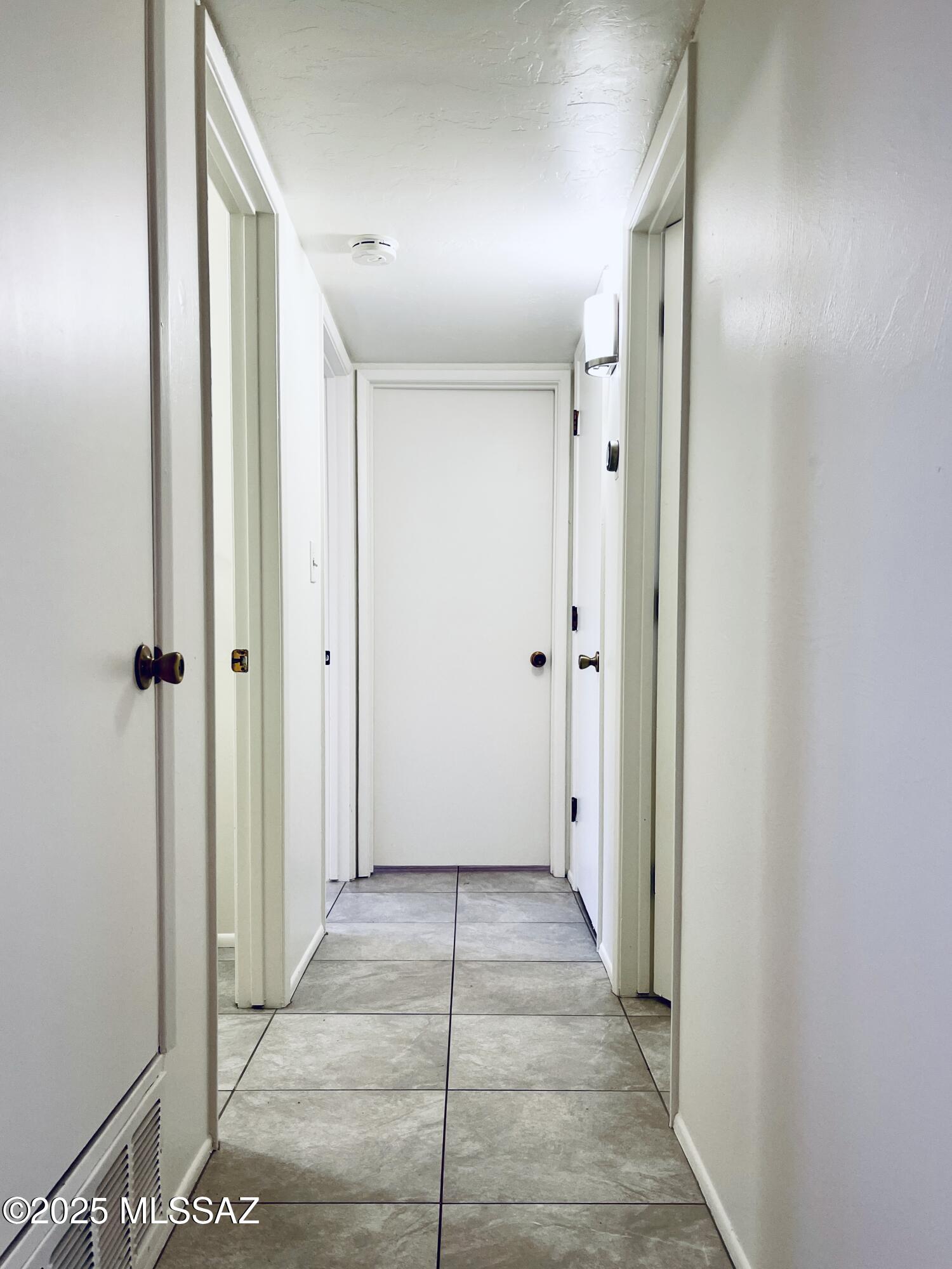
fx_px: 917
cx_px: 476
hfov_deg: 54.9
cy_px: 634
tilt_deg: +0.8
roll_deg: +0.6
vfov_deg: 69.4
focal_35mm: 25
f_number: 1.6
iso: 125
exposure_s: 1/120
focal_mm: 5.1
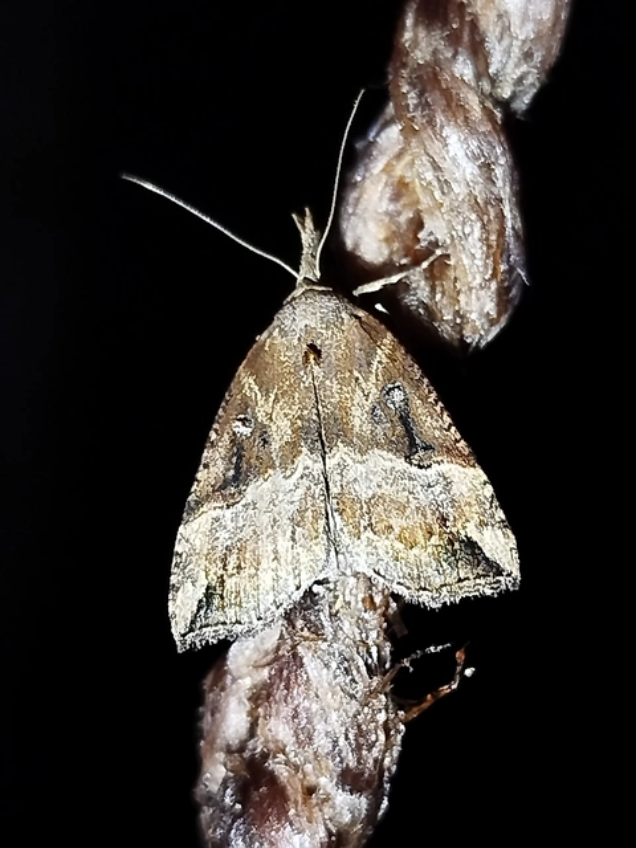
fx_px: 2278
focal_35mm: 93
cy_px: 424
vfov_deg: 21.1
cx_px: 318
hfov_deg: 15.9
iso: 250
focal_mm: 5.31
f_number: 1.7
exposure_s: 1/33
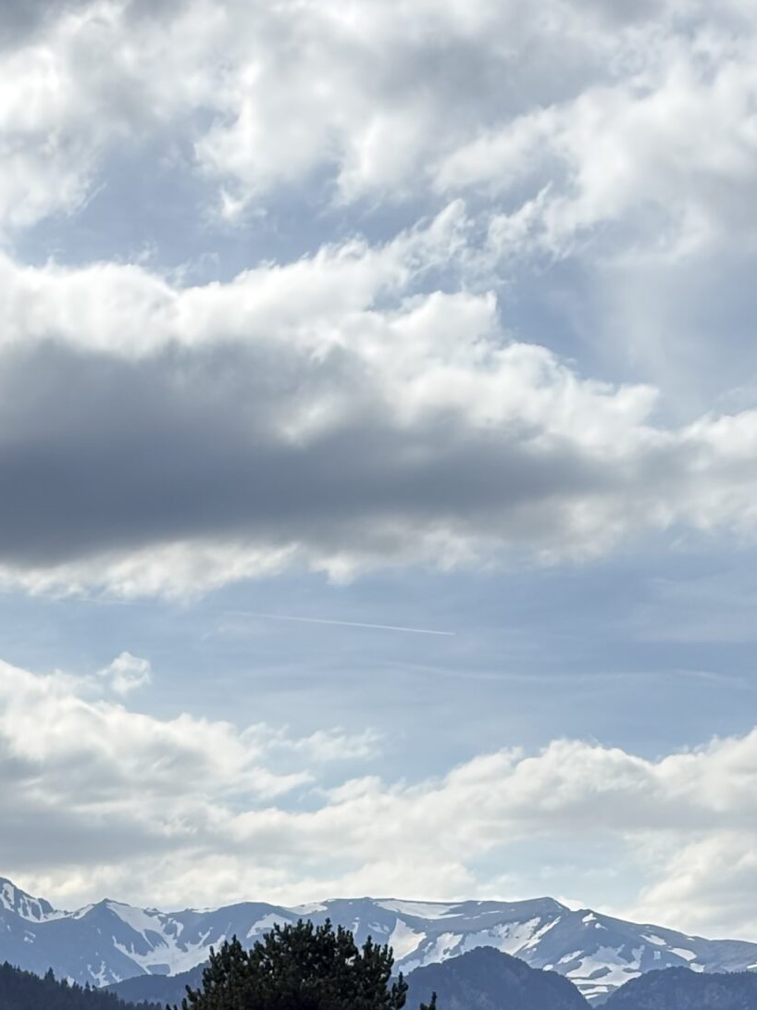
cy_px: 1163
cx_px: -127
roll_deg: -0.7
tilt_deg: +0.4
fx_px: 3558
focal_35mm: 122
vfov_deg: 15.6
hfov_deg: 11.9
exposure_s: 1/3448
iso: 50
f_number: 1.6
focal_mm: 5.96
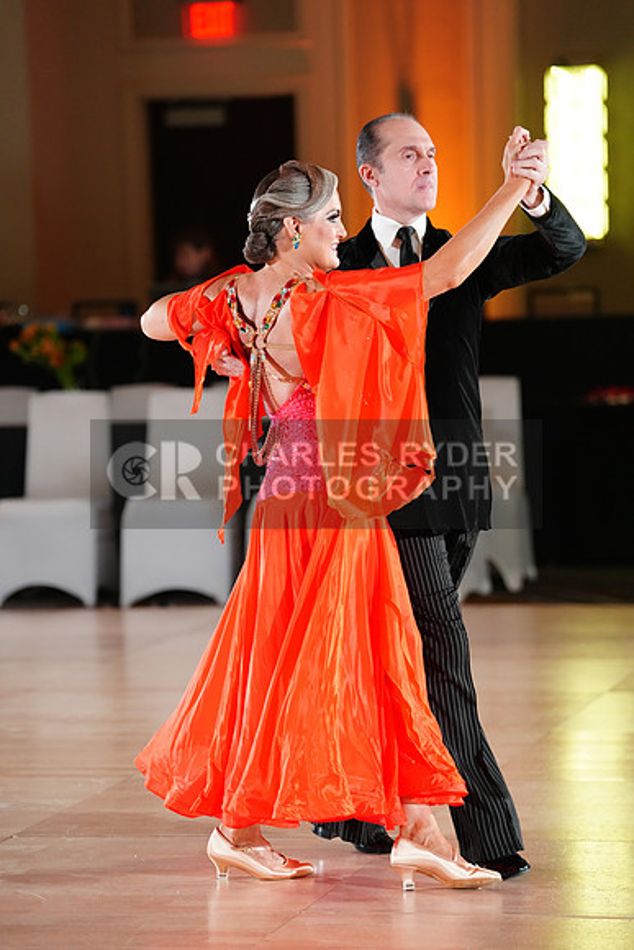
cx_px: 317
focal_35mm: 135
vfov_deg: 15.2
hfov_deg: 10.2
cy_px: 475
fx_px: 3564
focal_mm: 135
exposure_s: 1/400
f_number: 2.8
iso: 3200
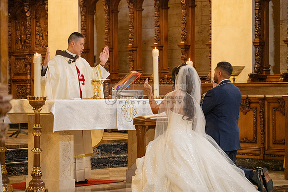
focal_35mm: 120
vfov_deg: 11.4
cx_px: 144
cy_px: 96
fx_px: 960
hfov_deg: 17.1
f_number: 4
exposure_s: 1/200
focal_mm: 120
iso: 3200
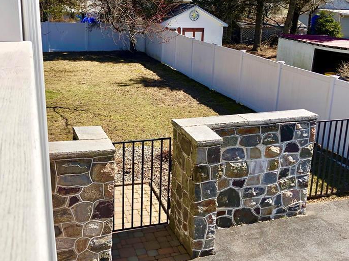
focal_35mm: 42
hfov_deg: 44.8
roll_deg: -3.3
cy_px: 117
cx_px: 187
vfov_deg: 34.3
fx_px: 423
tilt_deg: -16.4
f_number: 1.8
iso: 20
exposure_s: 1/1675
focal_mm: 3.99
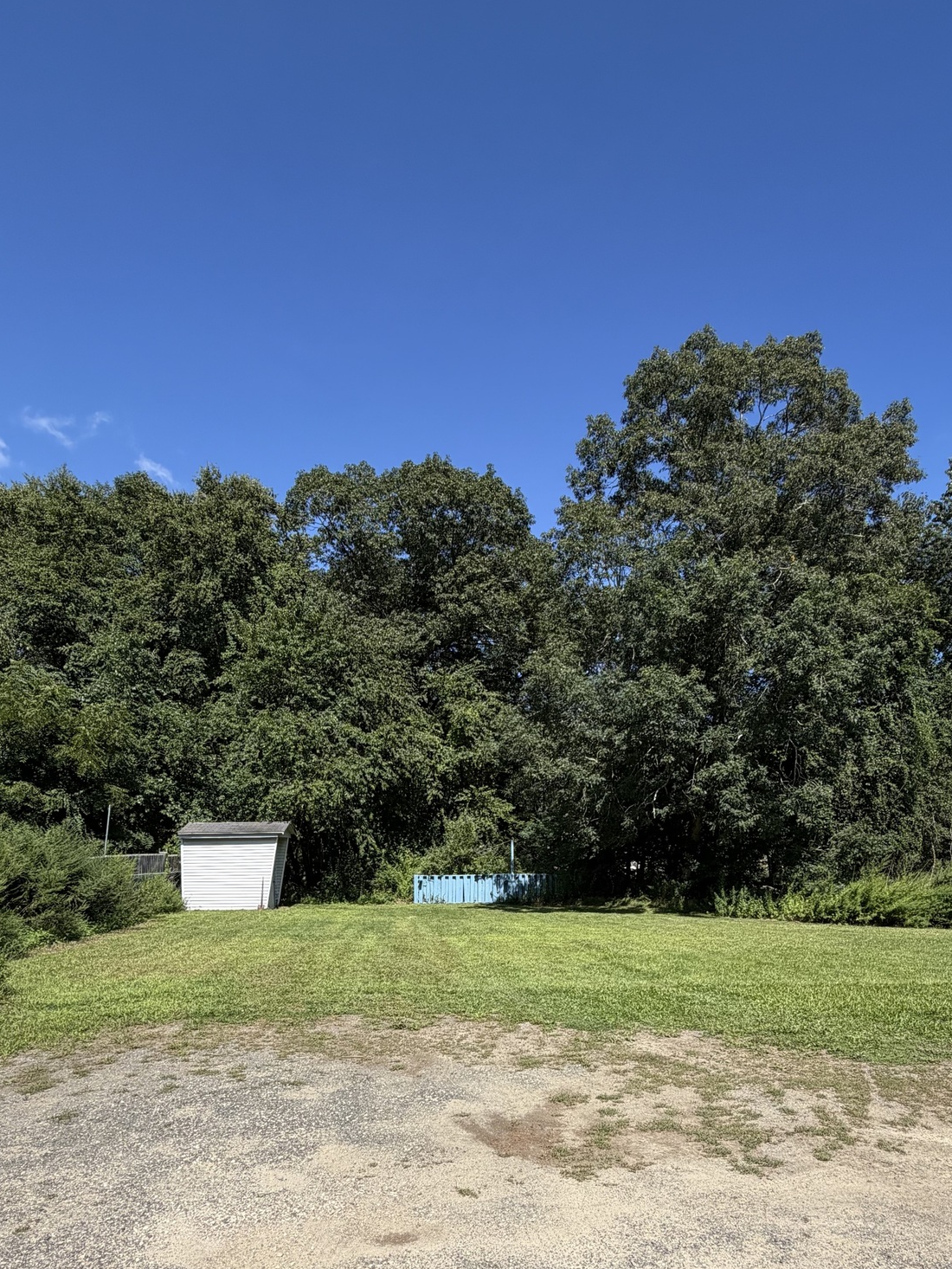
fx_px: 806
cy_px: 873
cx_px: 494
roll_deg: +0.4
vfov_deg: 73.4
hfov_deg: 61.1
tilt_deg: -1.0
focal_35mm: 22
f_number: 2.2
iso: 25
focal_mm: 2.22
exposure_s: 1/770
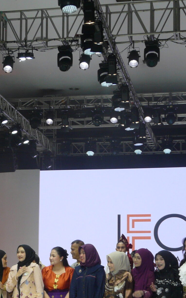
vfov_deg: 19.5
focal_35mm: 106
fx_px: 860
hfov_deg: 12.3
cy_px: 224
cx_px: 20
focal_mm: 7.9
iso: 100
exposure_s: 1/80
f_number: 3.2
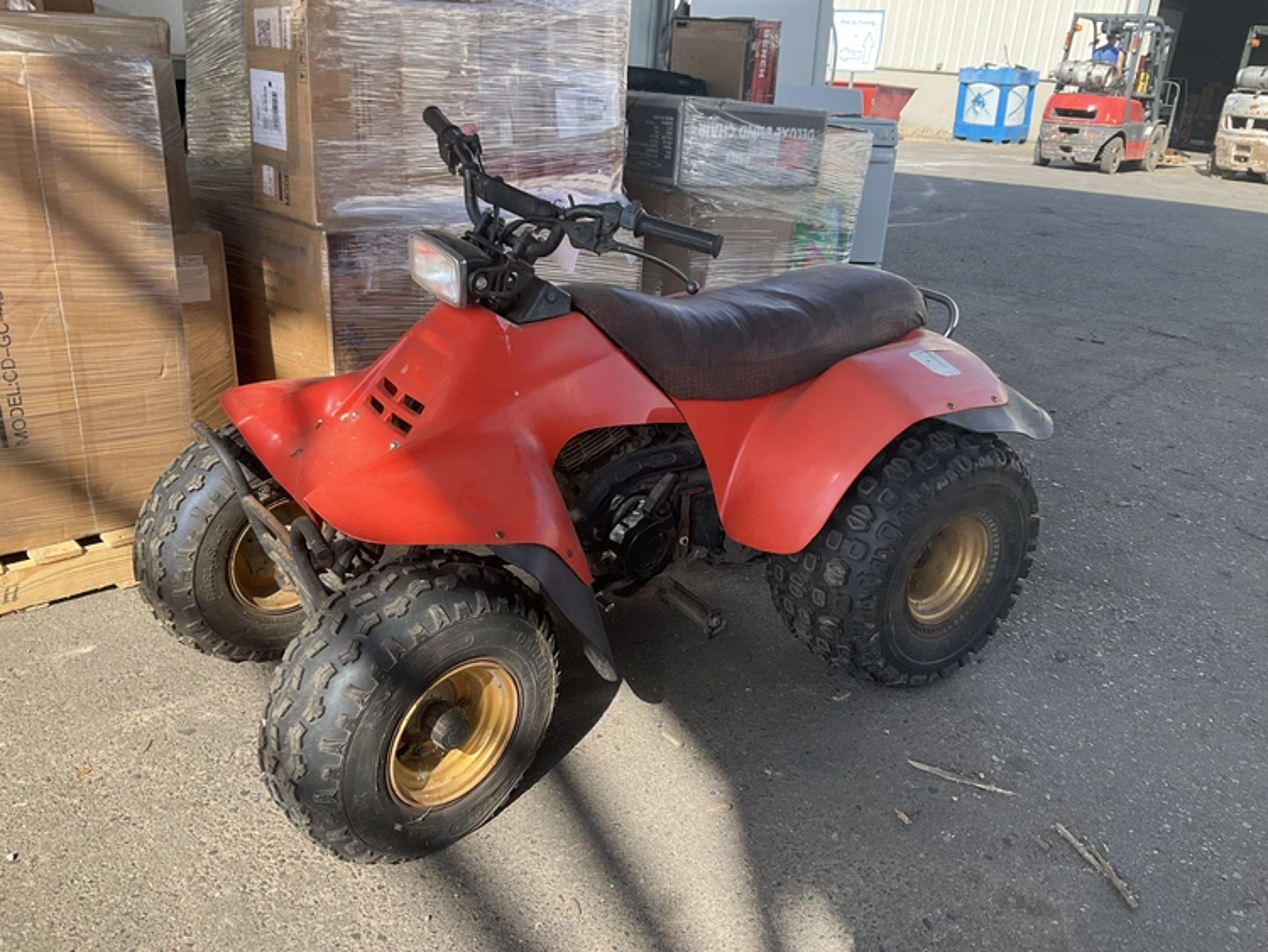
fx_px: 1063
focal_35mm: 29
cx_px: 634
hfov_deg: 61.6
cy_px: 476
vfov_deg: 48.3
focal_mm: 3
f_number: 1.8
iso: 25
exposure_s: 1/482
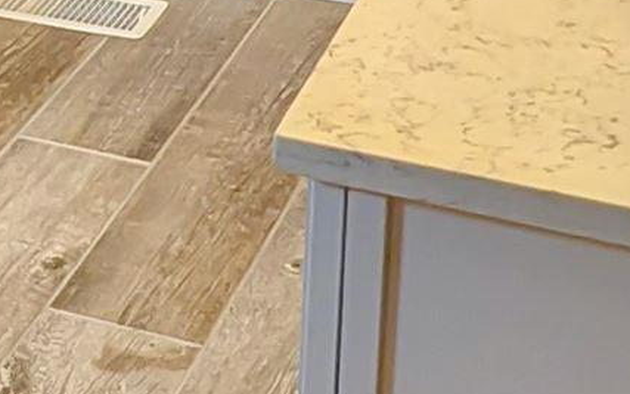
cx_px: 44
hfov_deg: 20.5
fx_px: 1700
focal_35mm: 99
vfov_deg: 12.3
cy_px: -280
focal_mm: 1.95
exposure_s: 1/60
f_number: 2.2
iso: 171
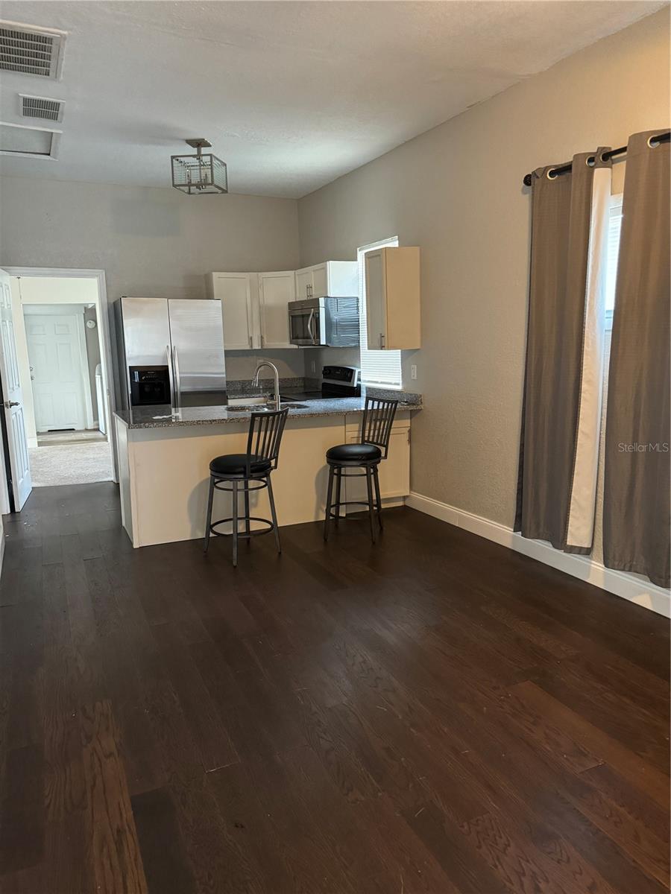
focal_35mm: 24
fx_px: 620
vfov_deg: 71.6
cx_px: 336
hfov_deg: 56.8
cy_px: 447
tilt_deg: -8.8
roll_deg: +1.4
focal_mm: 6.76
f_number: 1.78
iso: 800
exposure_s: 1/30
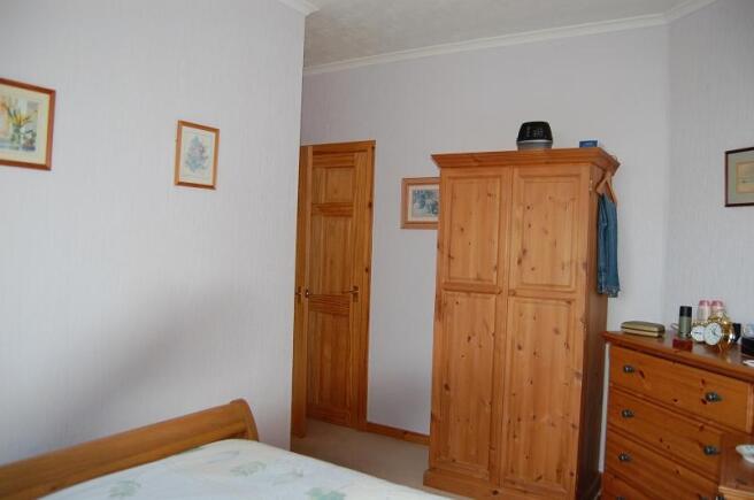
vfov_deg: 47.8
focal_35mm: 27
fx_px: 565
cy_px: 250
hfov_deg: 67.5
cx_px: 377
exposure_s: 1/60
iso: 400
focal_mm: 18
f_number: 3.5
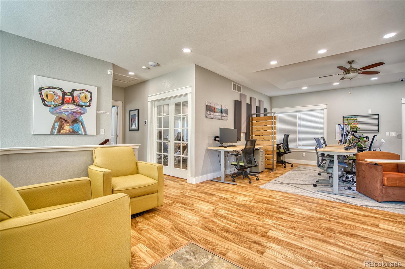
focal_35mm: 16
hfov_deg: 96.7
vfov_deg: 73.7
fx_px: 180
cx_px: 202
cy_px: 134
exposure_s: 1/80
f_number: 4
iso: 500
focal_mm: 16
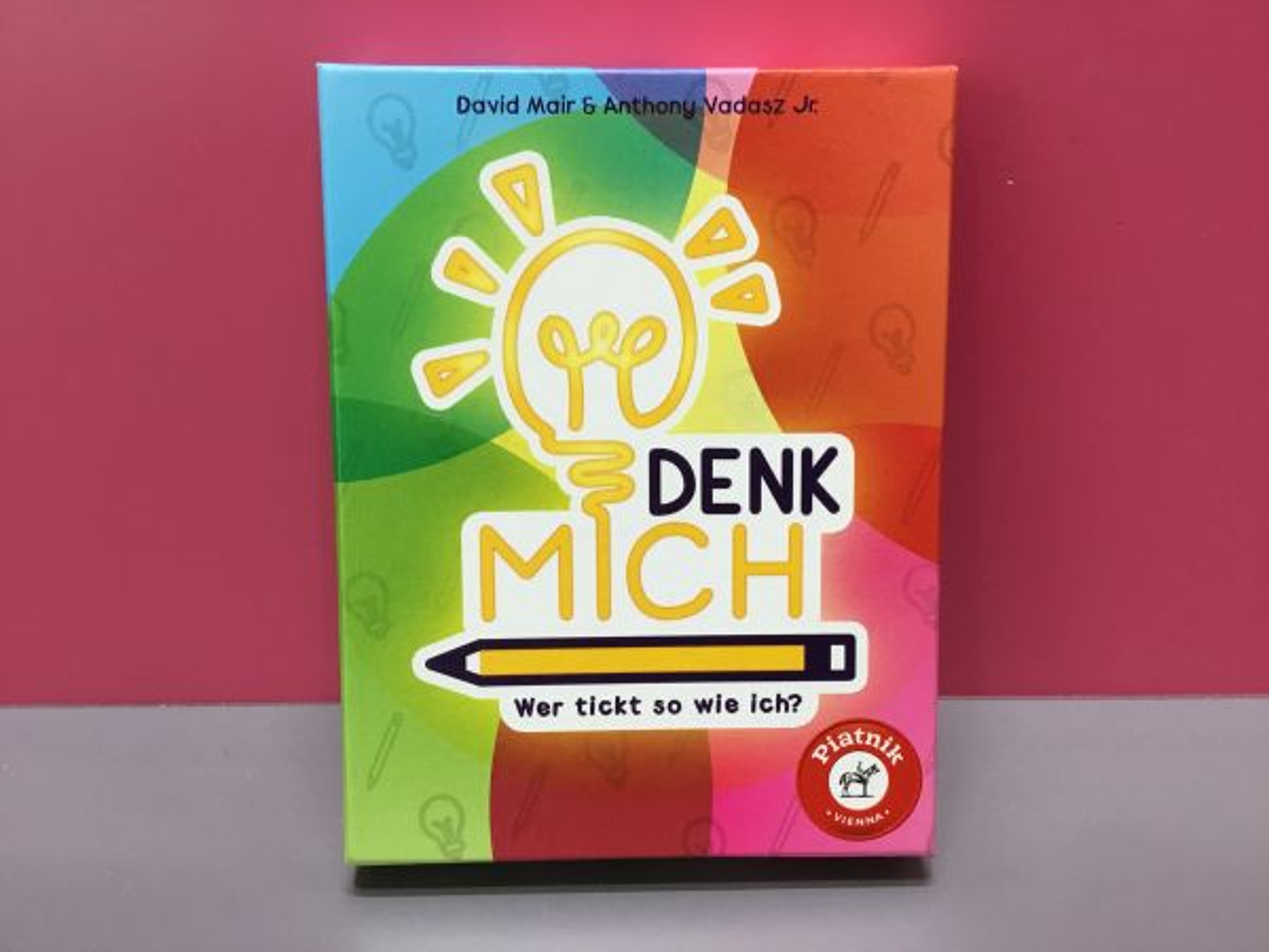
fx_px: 1136
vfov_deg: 45.4
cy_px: 476
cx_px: 634
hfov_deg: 58.4
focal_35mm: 31
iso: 100
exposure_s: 1/33
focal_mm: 3.3
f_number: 2.4
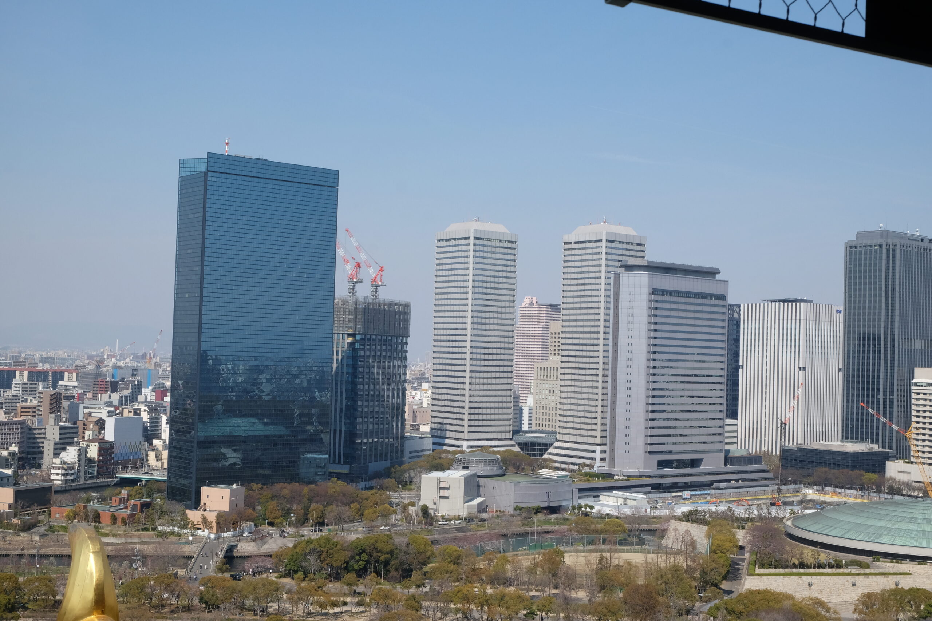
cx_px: 466
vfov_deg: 29.9
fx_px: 1165
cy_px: 310
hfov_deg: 43.6
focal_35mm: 45
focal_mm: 30.2
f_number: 16
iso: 400
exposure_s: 1/250
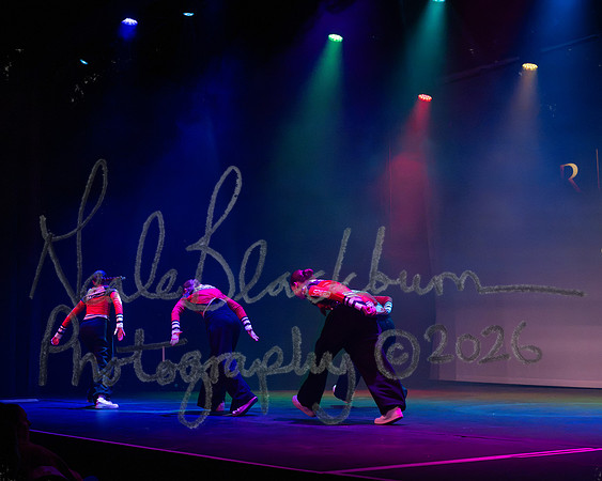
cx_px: 260
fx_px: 1003
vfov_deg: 27.0
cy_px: 240
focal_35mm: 56
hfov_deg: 33.3
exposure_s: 1/400
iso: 6400
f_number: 5
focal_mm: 50
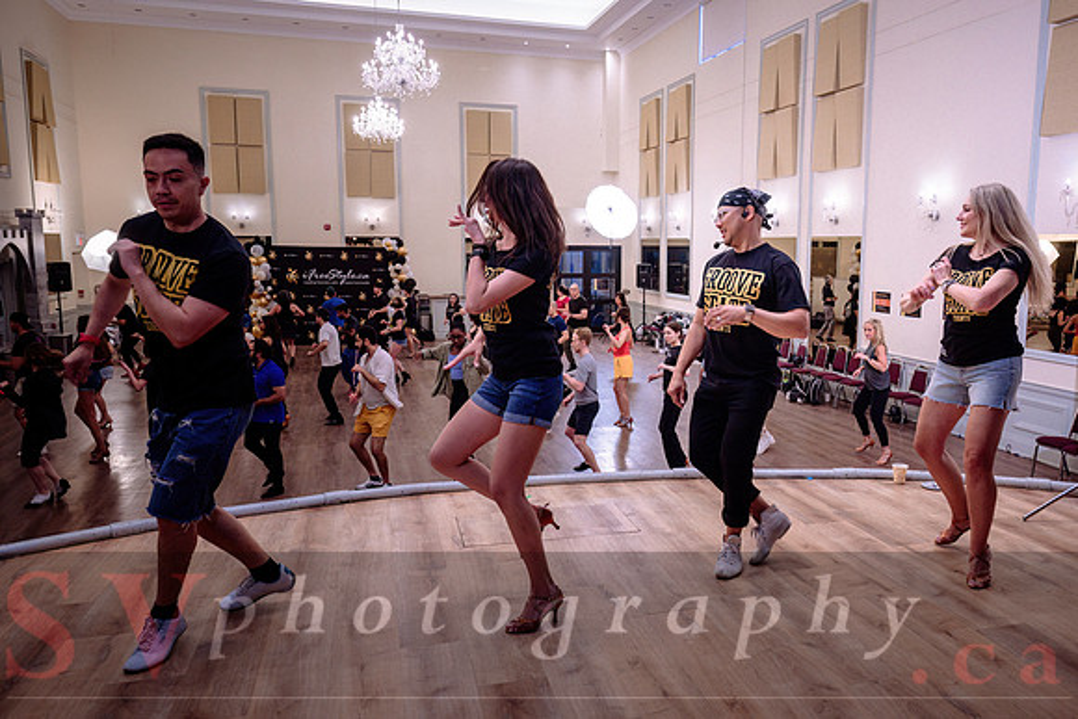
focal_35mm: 28
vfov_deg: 46.7
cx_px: 625
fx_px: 833
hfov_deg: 65.4
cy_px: 360
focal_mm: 24
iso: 1600
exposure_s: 1/160
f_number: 4
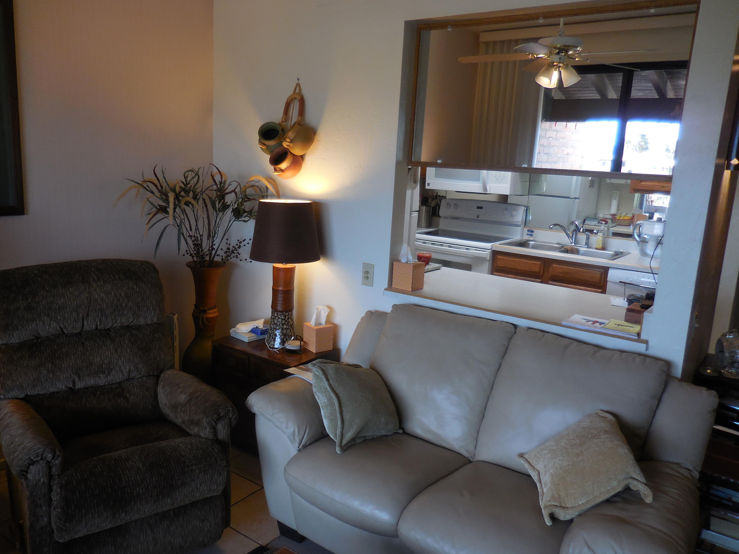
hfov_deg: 65.3
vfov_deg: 51.3
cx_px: 346
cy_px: 270
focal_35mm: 27
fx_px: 576
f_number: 3.3
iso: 125
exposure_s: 1/60
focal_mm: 4.5
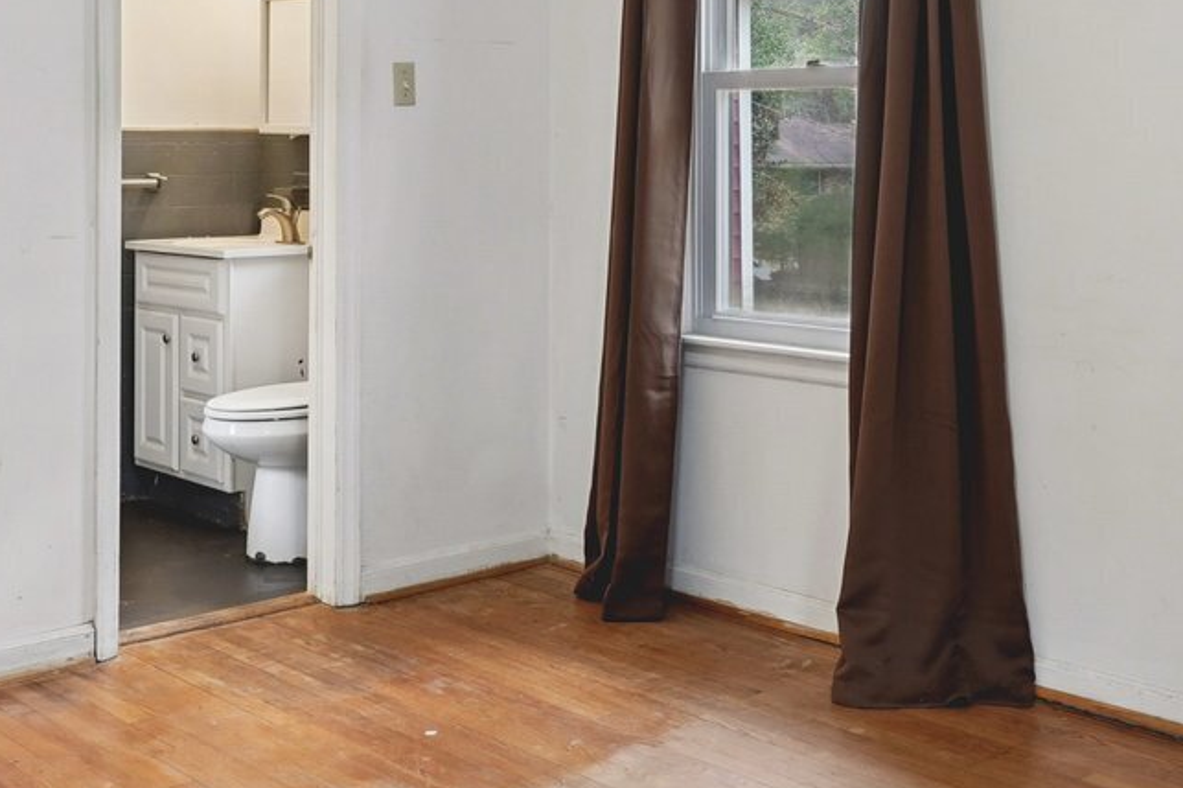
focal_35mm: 51
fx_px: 1675
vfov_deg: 25.9
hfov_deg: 38.8
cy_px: 146
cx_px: 508
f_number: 8
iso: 800
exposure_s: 1/8
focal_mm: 16
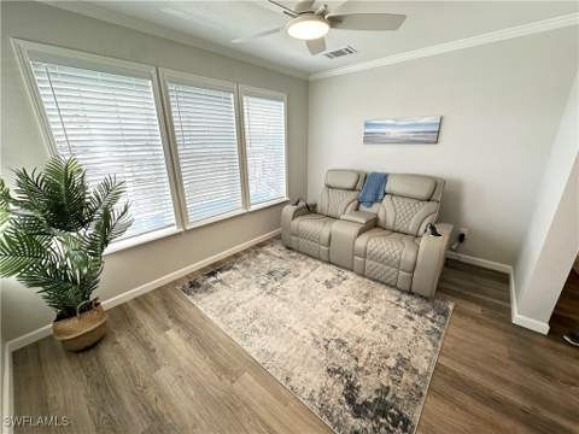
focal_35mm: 14
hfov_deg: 102.1
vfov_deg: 85.7
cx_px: 290
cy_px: 217
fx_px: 234
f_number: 2.2
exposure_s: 1/120
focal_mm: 2.22
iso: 64
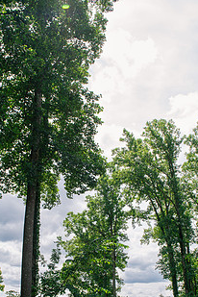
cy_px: 214
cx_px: 85
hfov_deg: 37.8
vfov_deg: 52.6
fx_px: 289
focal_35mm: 35
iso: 500
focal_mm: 24
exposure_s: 1/800
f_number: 8
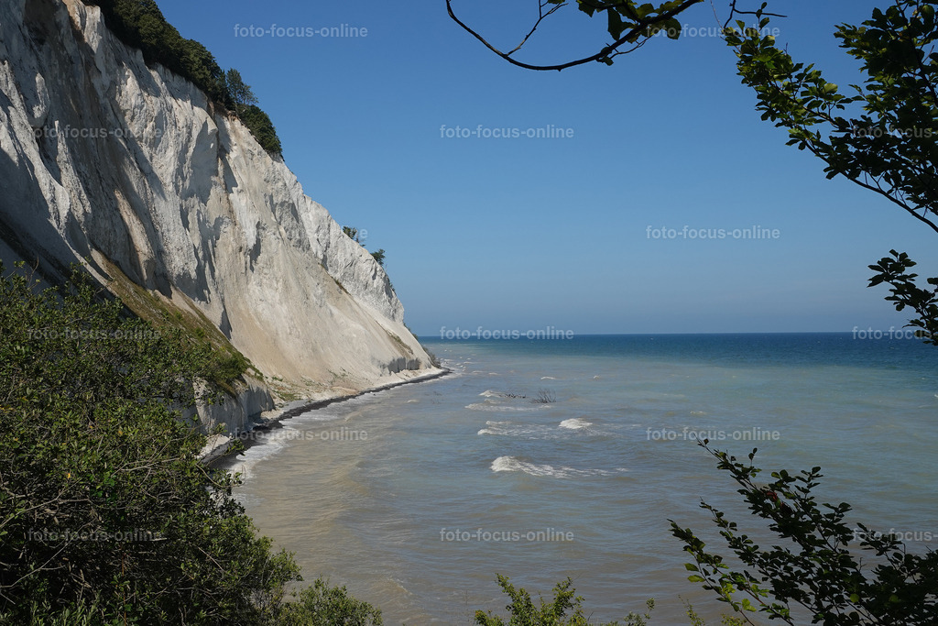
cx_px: 469
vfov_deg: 40.0
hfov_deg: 57.2
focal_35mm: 33
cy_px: 313
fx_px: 860
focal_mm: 12.04
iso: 100
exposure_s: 1/800
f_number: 4
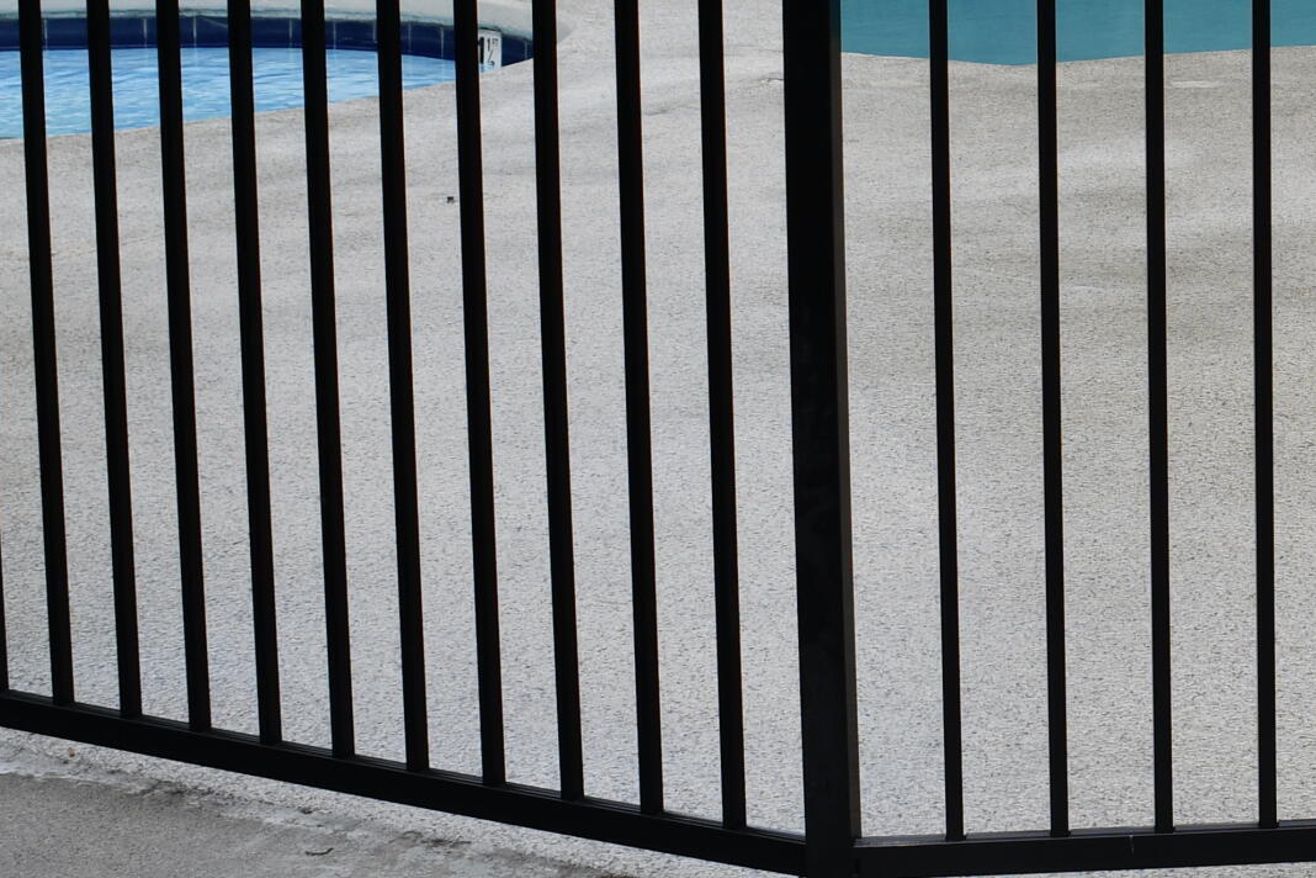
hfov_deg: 16.6
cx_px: 1602
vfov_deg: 11.5
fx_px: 4313
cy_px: -30
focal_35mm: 118
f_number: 5
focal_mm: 28
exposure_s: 1/250
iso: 100
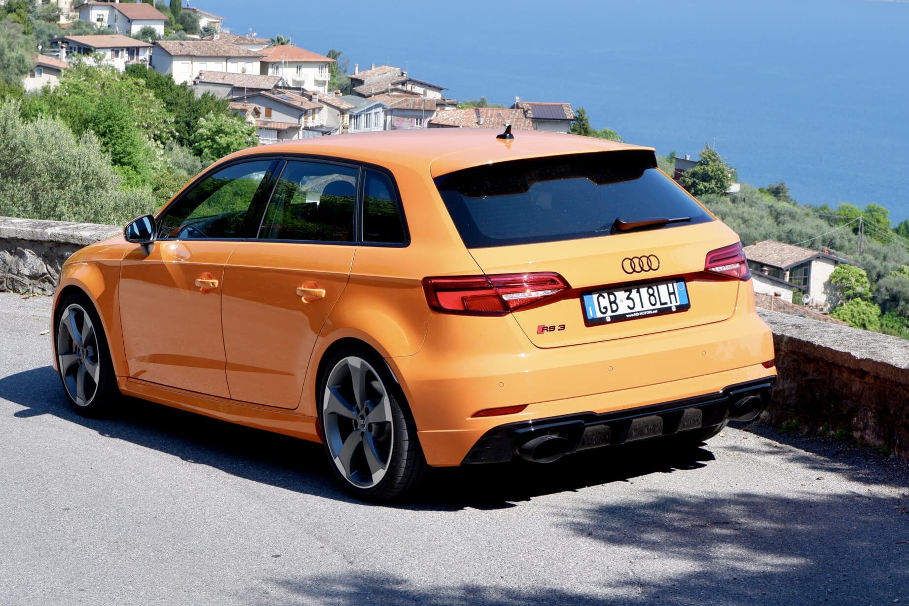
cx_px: 430
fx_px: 1894
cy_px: 207
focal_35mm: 75
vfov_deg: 18.1
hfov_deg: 27.0
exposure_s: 1/420
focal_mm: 36.3
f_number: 7.1
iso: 200
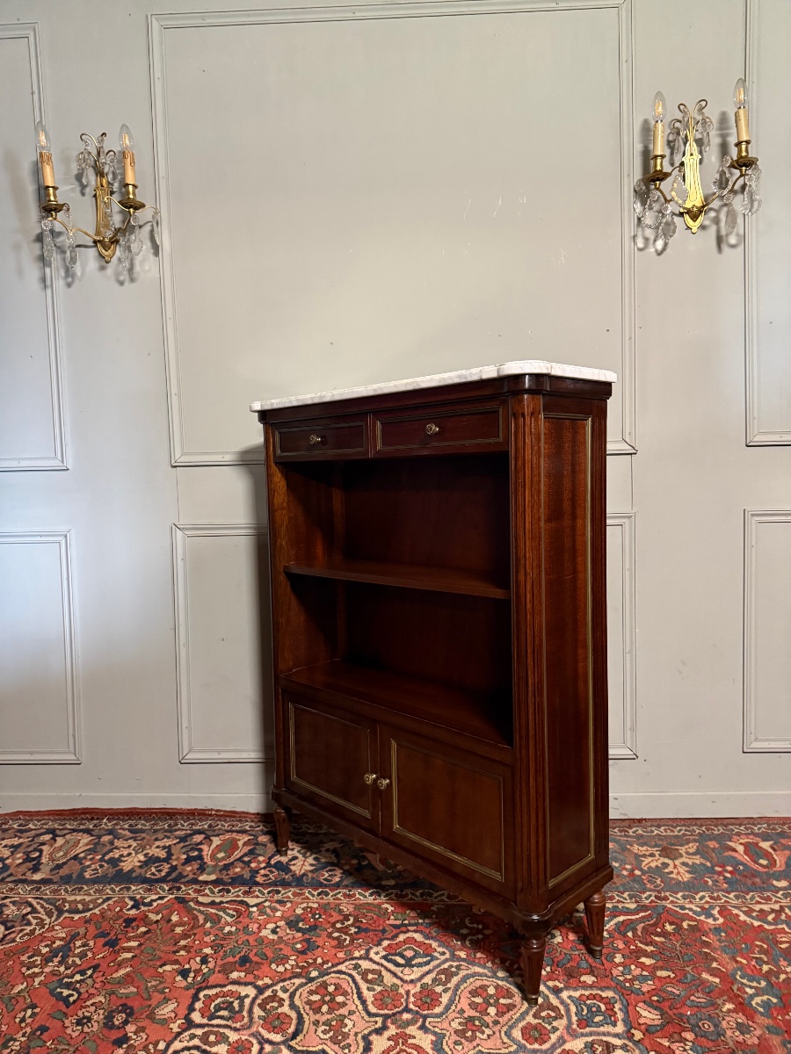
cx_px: 396
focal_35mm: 24
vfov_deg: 71.6
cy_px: 527
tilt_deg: -3.8
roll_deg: +1.2
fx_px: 731
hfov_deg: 56.8
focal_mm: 6.76
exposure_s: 1/40
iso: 1000
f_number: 1.78
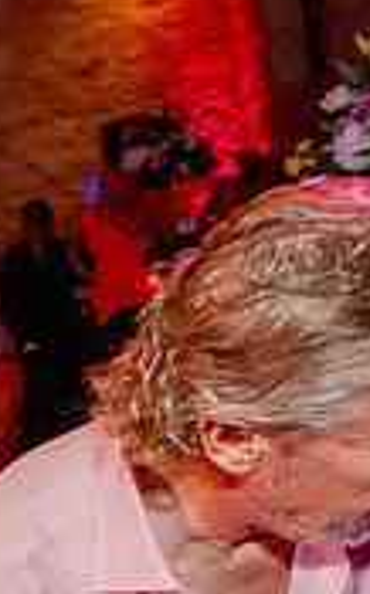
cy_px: 548
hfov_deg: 12.4
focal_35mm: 81
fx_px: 1310
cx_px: -536
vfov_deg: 24.7
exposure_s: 1/80
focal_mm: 24
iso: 1000
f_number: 3.5
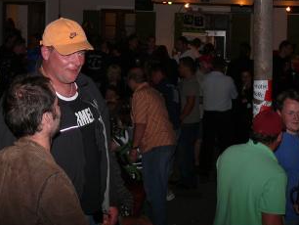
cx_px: 41
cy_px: -4
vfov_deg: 18.0
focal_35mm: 80
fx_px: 692
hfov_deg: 23.9
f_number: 2.8
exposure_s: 1/30
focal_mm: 7.4
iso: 100
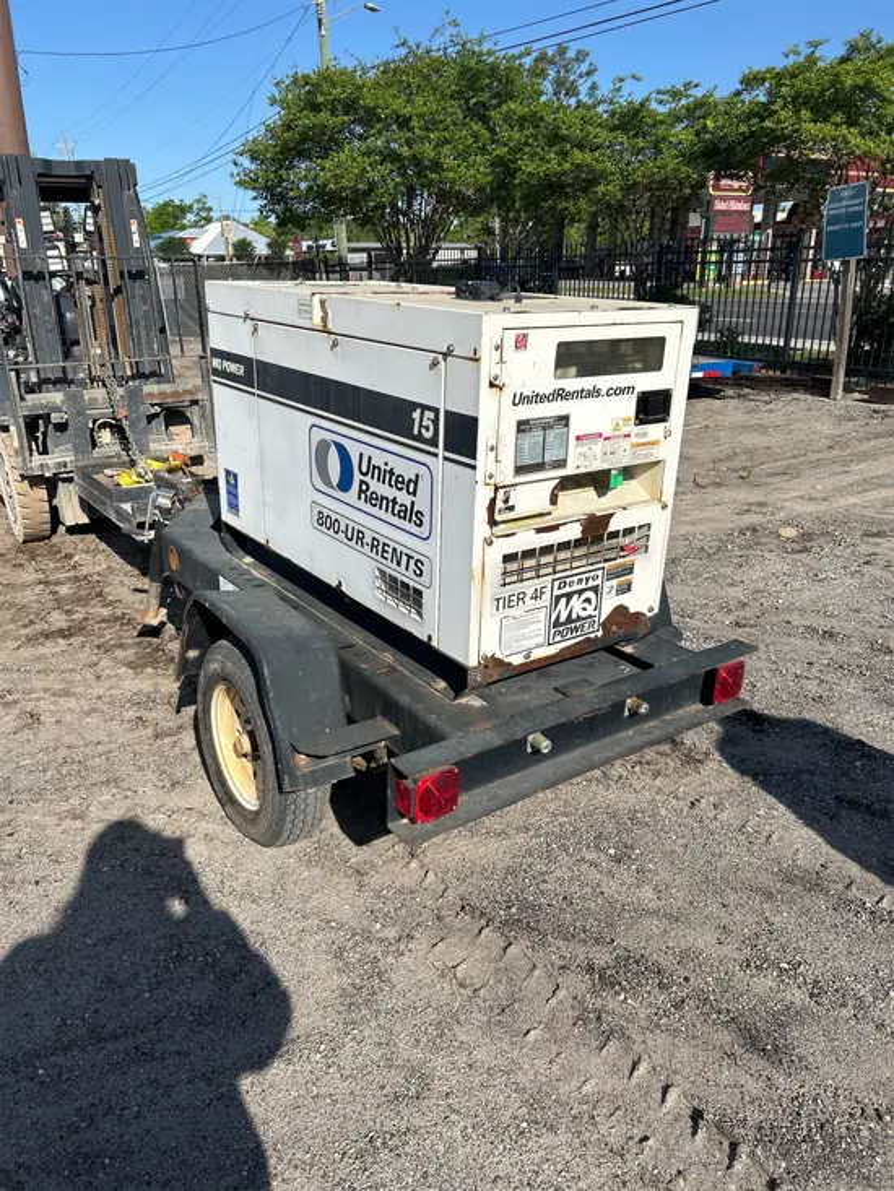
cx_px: 447
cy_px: 596
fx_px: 895
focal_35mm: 26
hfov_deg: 53.1
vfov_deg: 67.3
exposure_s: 1/5587
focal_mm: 5.7
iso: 50
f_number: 1.5
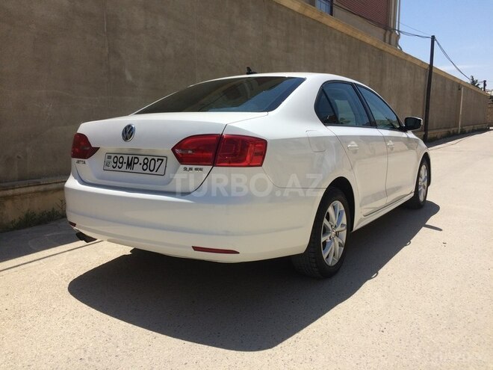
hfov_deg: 61.7
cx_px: 246
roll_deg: -0.9
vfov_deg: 48.2
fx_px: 413
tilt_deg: -9.0
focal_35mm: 29
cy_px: 185
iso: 32
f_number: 2.2
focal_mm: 4.15
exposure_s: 1/3165
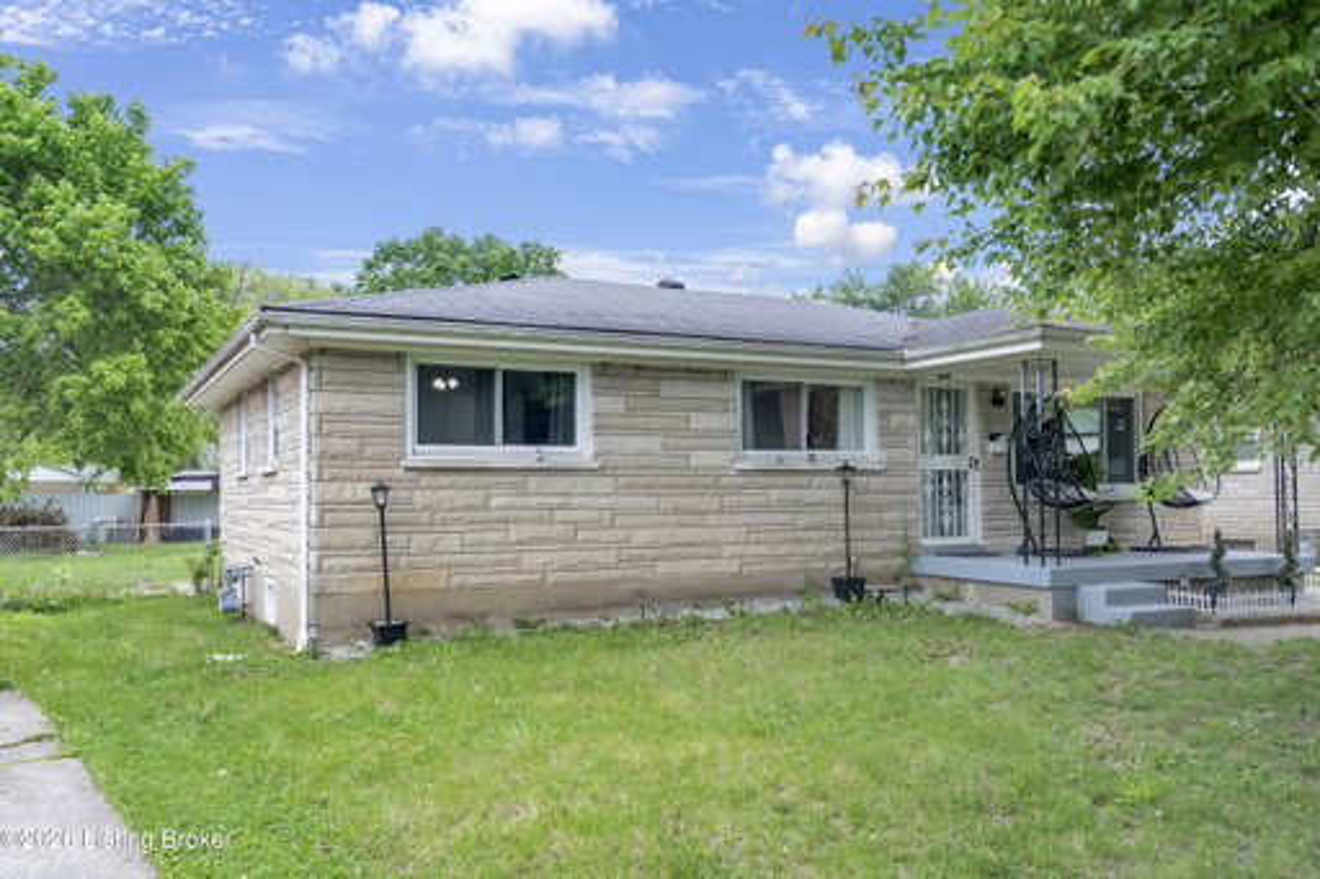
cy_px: 440
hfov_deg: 63.7
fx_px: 1063
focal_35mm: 29
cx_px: 660
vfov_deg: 44.9
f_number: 4
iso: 320
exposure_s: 1/200
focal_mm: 29
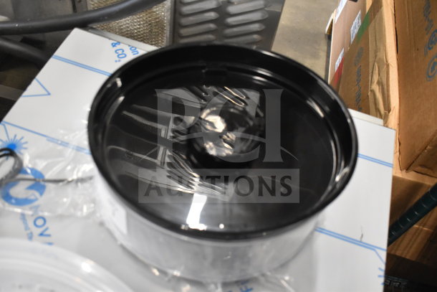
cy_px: 146
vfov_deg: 36.9
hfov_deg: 53.1
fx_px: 437
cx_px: 218
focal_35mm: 36
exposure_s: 1/40
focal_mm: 24
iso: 2500
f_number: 3.8
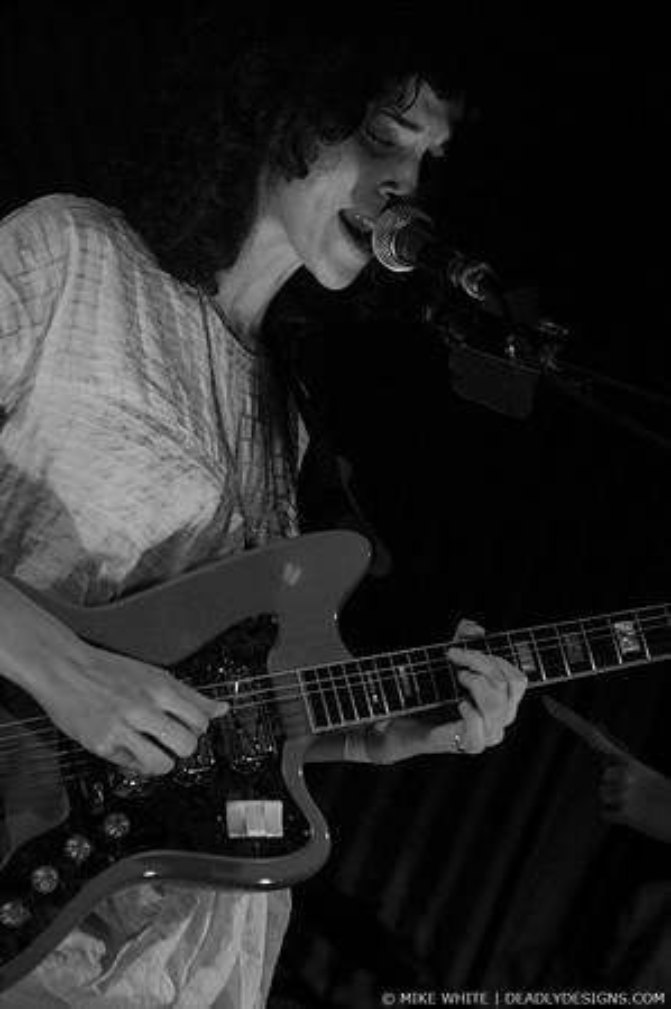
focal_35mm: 87
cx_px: 336
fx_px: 2438
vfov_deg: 23.4
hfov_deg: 15.7
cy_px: 504
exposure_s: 1/80
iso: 1600
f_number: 3.2
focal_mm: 58
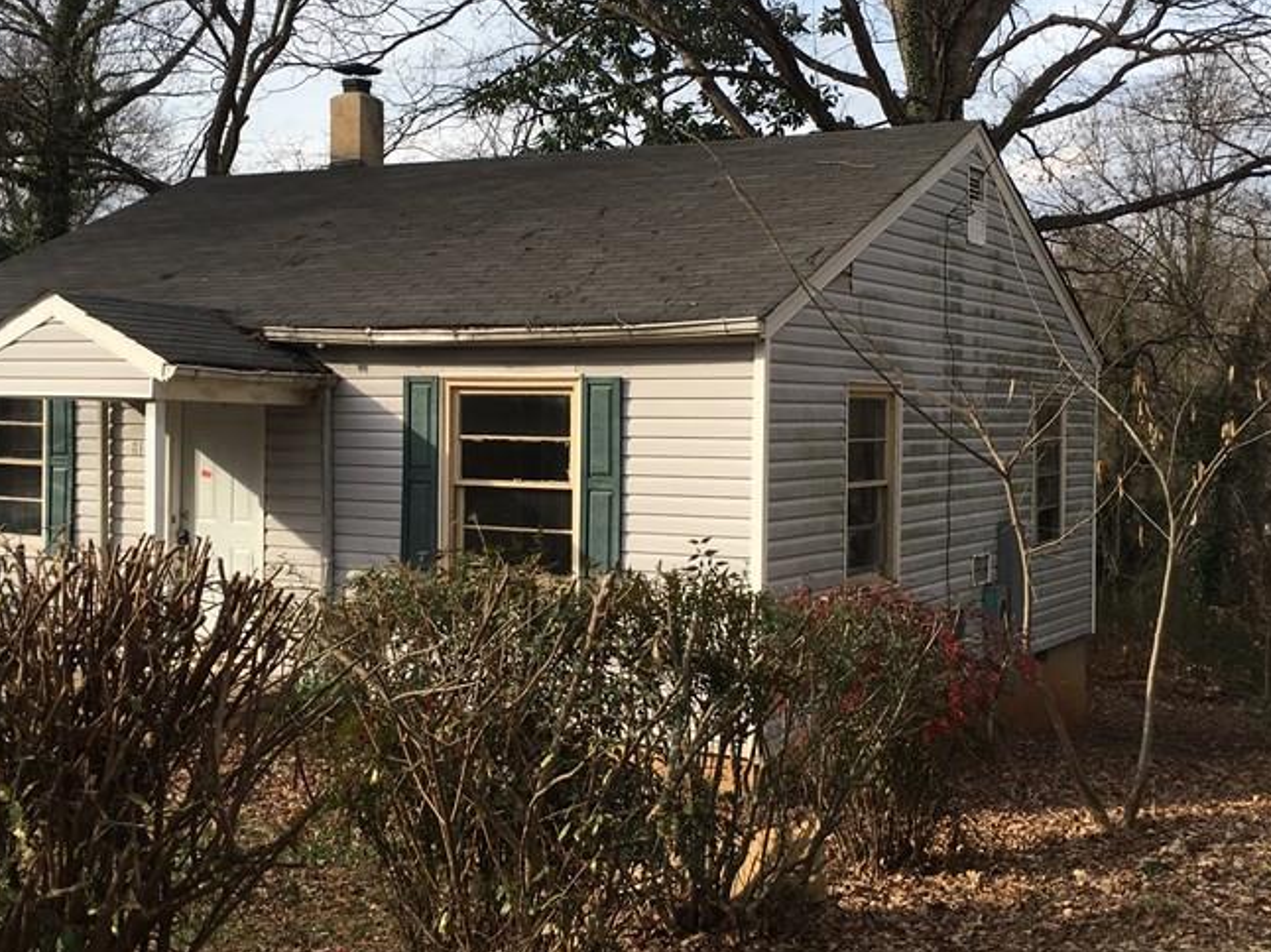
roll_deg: -0.9
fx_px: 1688
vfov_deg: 31.5
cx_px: 557
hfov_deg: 41.2
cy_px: 429
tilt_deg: +0.7
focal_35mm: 46
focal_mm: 4.15
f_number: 2.2
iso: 25
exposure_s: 1/884
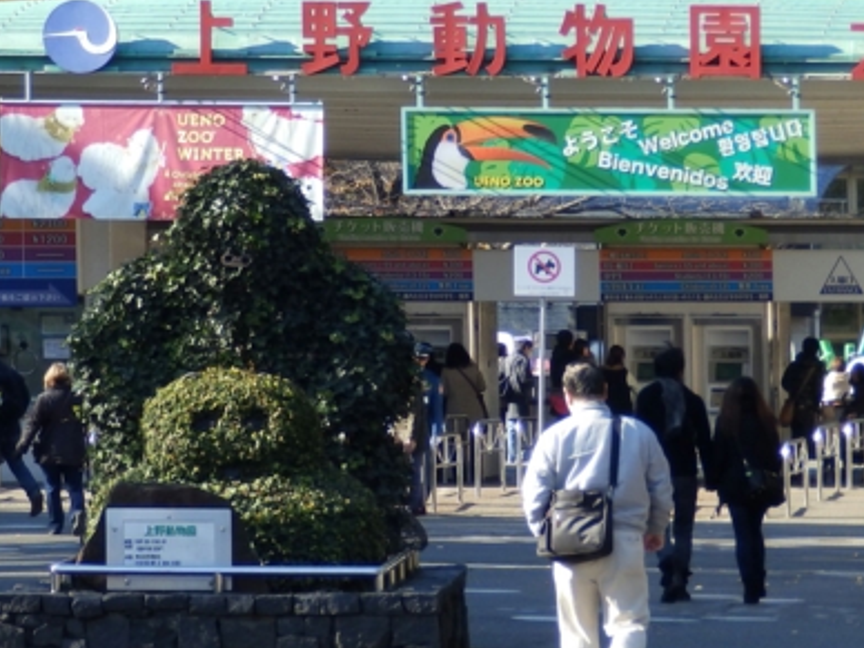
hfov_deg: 7.4
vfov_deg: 5.5
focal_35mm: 268
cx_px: 220
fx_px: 6689
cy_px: 258
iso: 80
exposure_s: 1/125
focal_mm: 23.3
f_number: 5
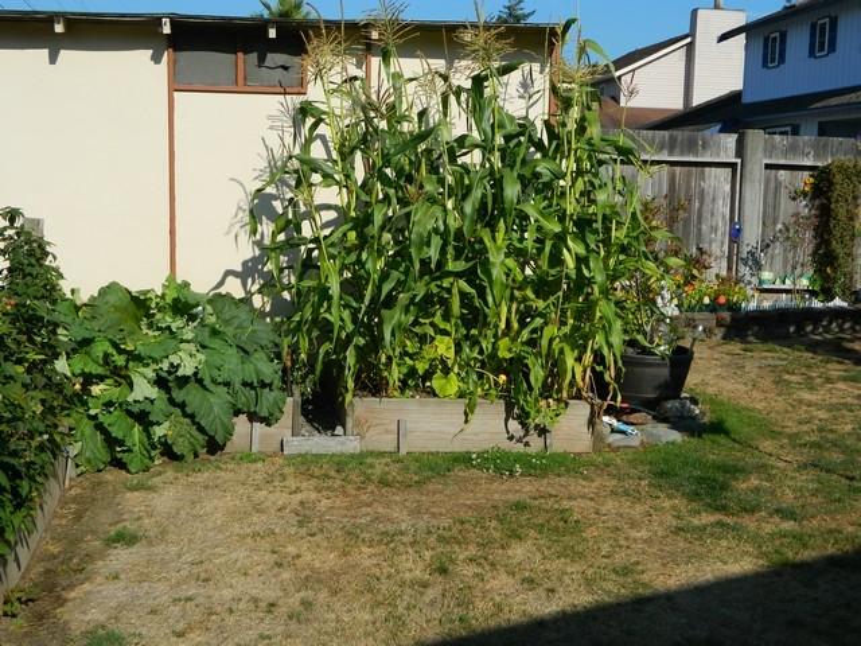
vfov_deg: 30.9
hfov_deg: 40.4
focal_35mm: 47
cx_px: 430
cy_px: 323
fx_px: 1169
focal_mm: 8.4
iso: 80
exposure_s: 1/160
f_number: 10.2
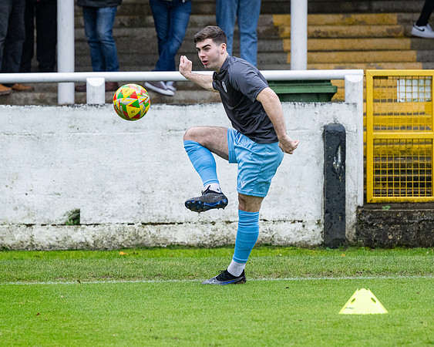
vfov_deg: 4.8
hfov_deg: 6.0
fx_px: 4155
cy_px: 167
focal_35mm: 324
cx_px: 186
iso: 1000
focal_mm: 145
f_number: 2.8
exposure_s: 1/800
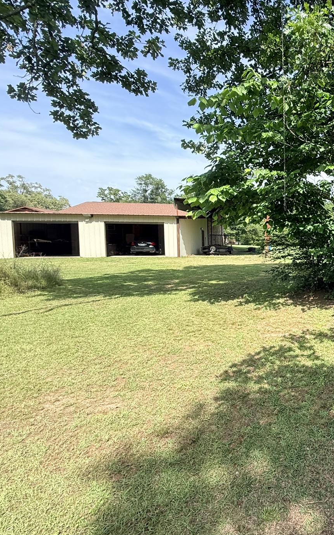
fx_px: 320
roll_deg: -0.1
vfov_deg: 79.7
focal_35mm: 22
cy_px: 264
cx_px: 356
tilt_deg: -2.9
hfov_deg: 44.0
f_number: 2.2
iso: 64
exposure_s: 1/726
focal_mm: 2.22
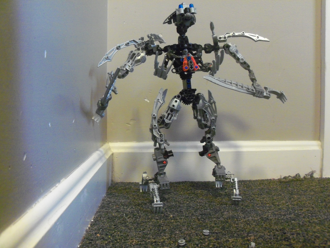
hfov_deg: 52.6
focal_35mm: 35
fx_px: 334
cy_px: 124
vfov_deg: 40.7
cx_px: 165
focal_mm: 6.3
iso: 400
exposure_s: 1/3.2
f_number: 3
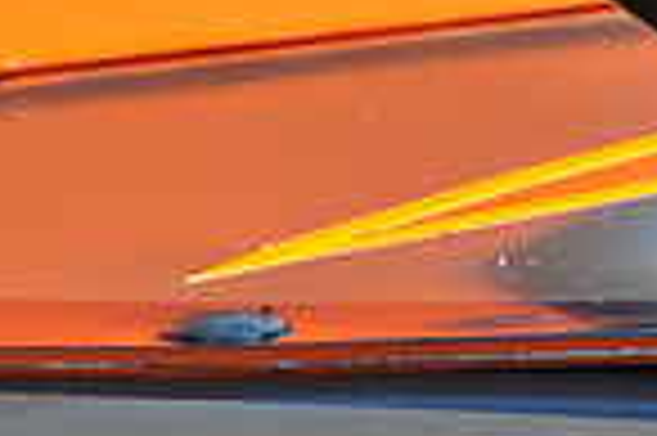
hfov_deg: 3.4
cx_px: 144
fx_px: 11083
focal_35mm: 608
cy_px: 771
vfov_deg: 2.3
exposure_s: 1/250
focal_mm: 102
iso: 320
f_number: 8
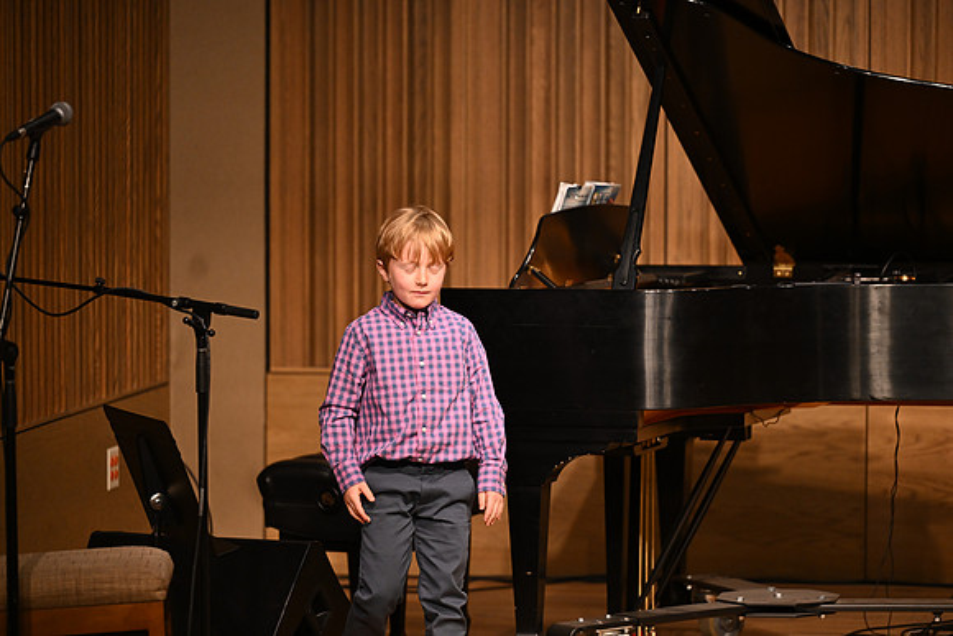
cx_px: 476
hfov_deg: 14.2
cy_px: 318
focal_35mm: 145
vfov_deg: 9.5
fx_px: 3839
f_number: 2.8
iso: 2000
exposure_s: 1/320
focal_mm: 145
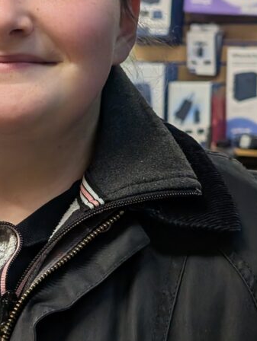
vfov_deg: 17.5
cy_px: 140
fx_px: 1107
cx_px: 35
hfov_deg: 13.2
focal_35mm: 112
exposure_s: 1/311
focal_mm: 6.9
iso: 396
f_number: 1.68
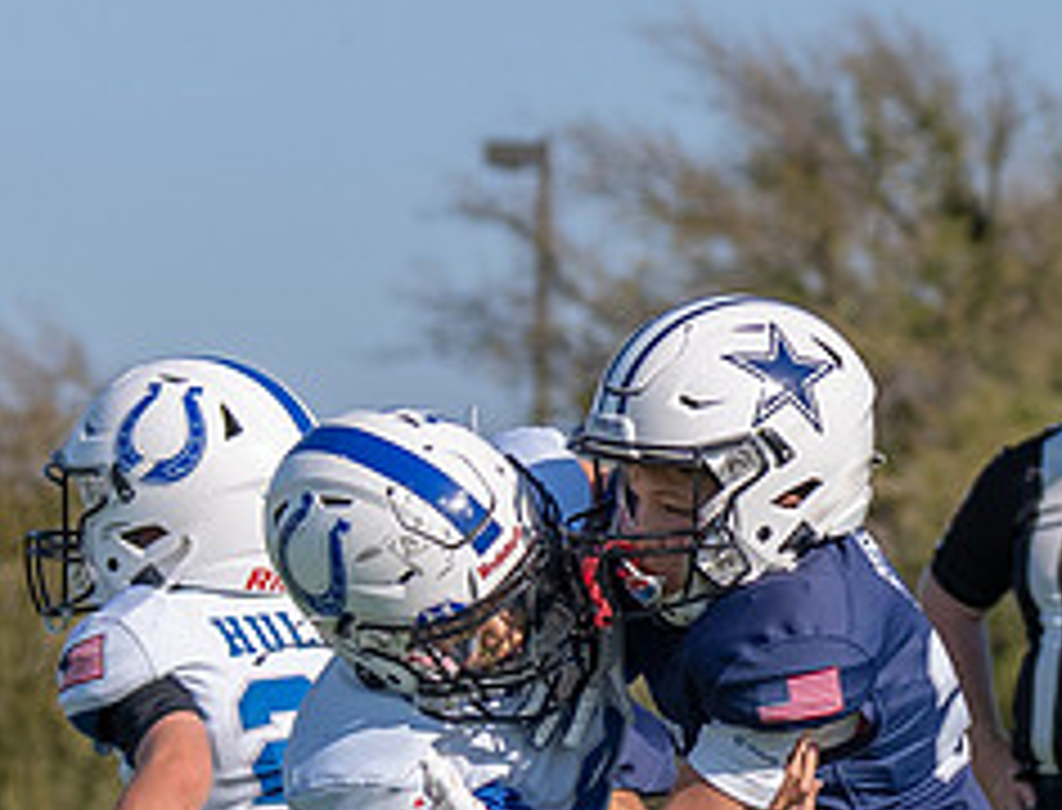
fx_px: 13798
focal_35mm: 447
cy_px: 999
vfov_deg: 3.4
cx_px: 1164
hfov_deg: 4.4
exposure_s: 1/3200
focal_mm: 70
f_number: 3.2
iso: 160
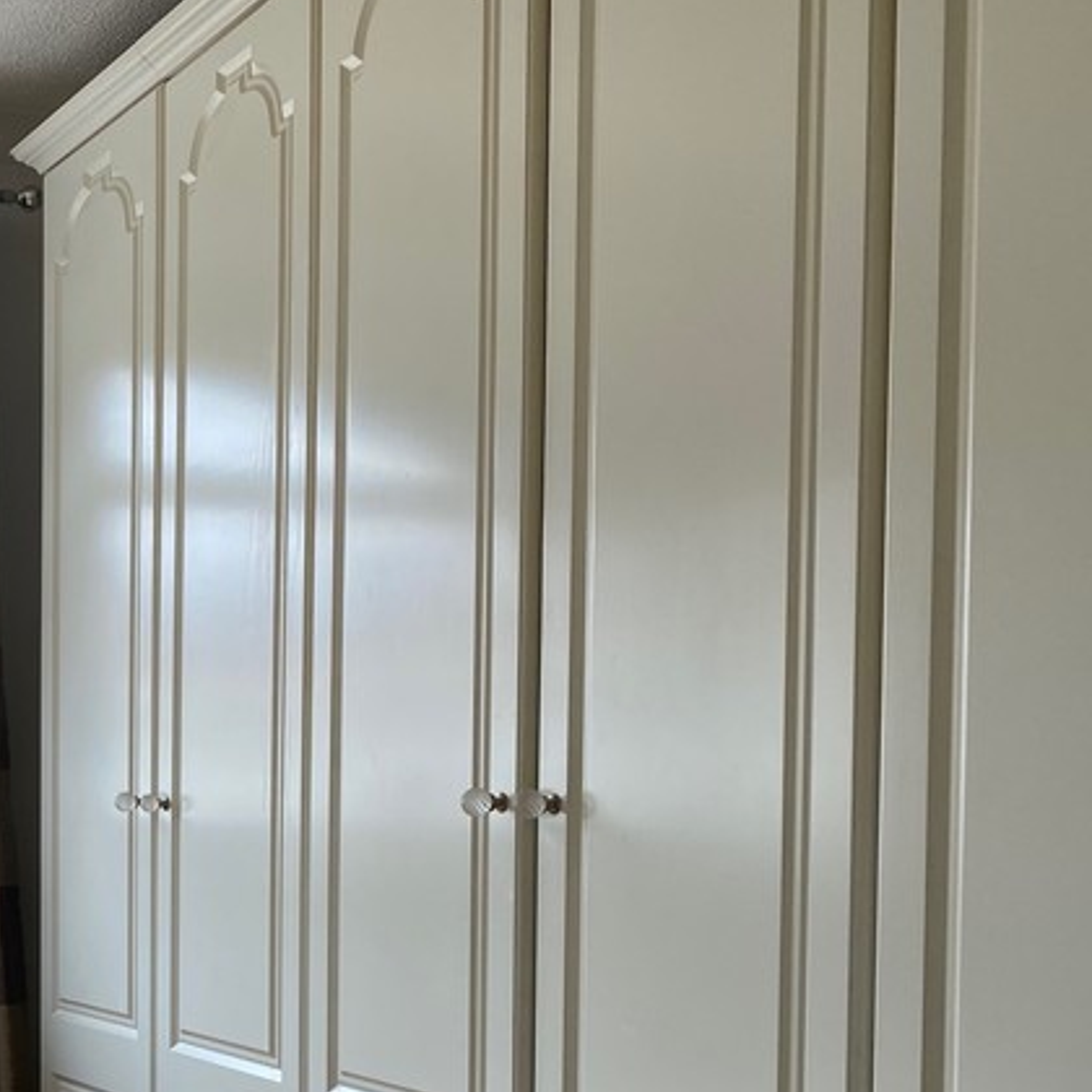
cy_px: 884
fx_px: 1999
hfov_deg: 27.8
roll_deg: -0.6
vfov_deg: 29.8
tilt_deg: -1.8
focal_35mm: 56
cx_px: -114
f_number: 1.8
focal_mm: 4.25
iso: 32
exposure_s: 1/195
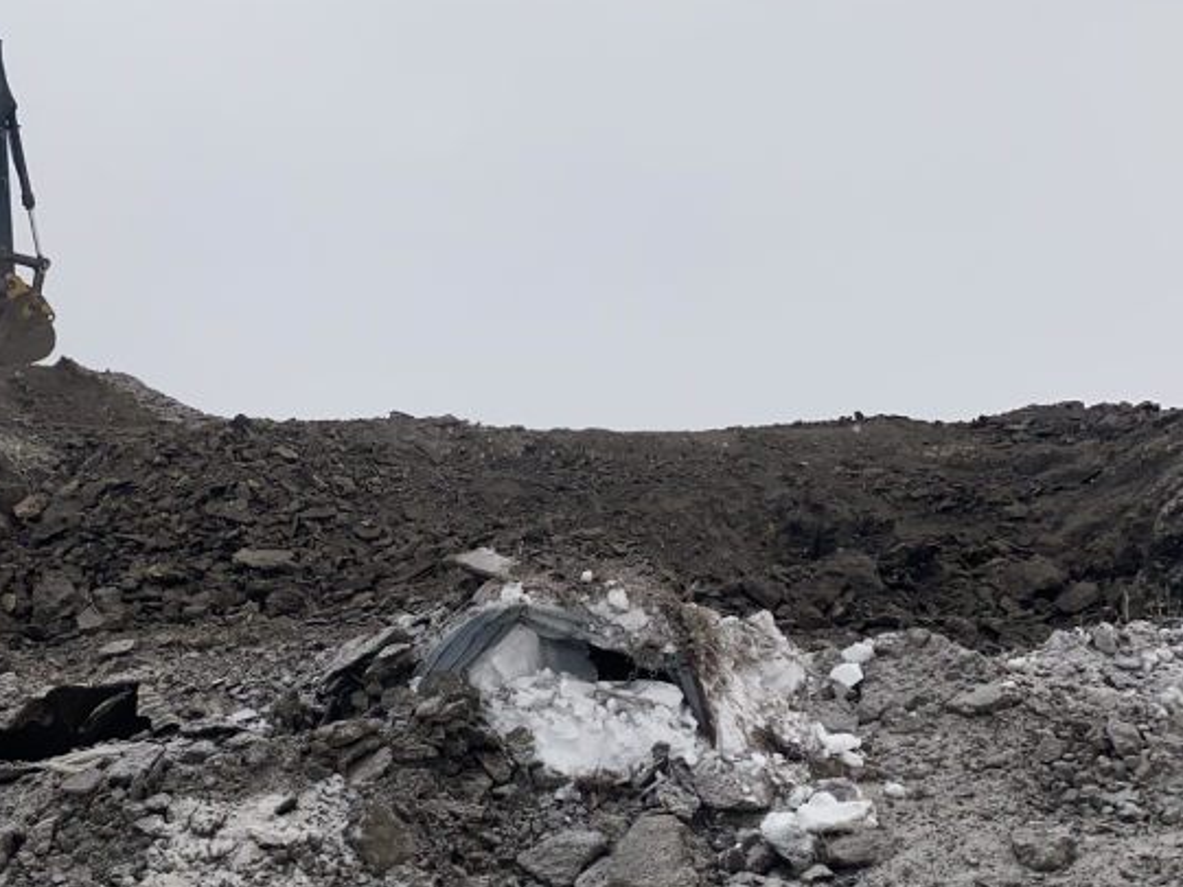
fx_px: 1264
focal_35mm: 37
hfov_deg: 49.7
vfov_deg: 38.6
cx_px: 449
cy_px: 477
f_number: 1.8
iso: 32
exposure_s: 1/4444
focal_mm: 4.25
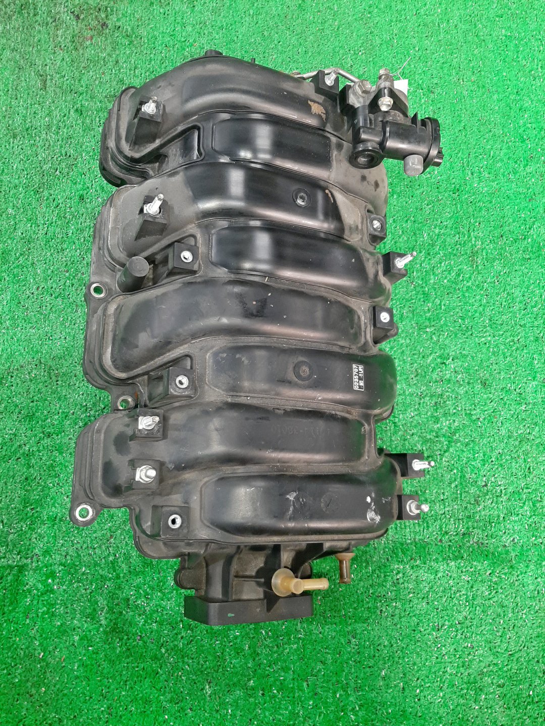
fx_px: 546
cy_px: 363
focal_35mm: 26
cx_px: 272
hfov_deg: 53.1
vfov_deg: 67.3
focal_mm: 3.93
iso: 182
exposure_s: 1/25
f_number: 1.7
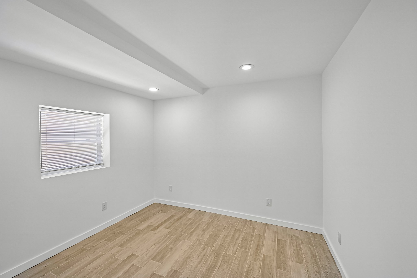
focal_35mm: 14
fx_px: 162
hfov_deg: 104.3
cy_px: 139
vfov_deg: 81.2
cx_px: 208
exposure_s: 1/15
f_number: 8
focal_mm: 14
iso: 180
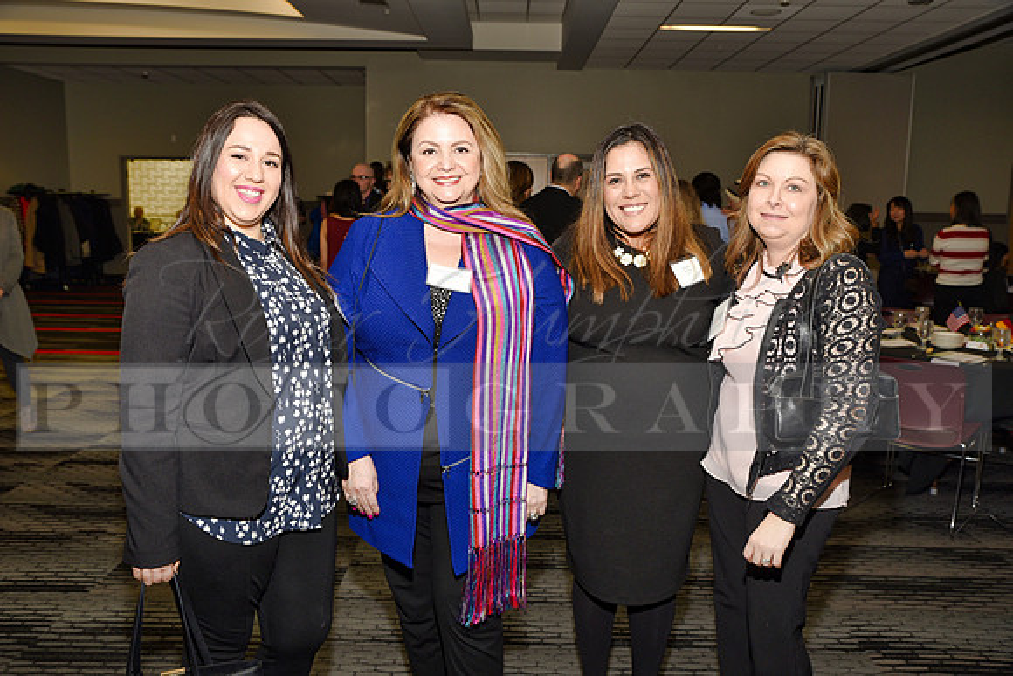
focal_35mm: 31
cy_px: 338
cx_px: 506
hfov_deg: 60.3
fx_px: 872
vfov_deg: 42.3
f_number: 5
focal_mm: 31
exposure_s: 1/60
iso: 200
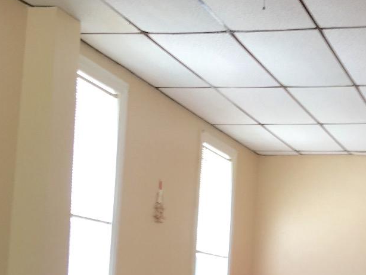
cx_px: 379
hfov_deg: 26.7
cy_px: 280
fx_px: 719
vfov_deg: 20.9
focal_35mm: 68
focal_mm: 4.15
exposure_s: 1/30
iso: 40
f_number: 2.2
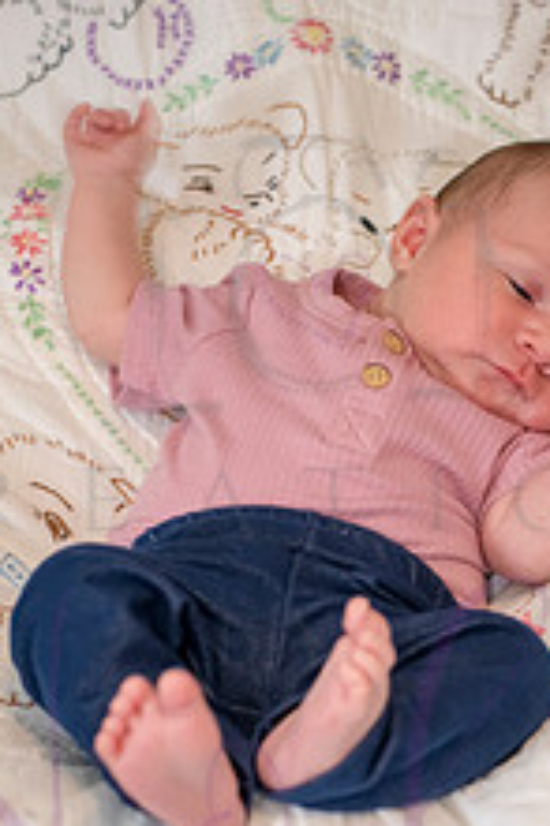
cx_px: 329
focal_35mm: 102
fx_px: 2341
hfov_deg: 13.4
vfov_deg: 19.9
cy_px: 632
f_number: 4
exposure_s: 1/60
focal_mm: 50
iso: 800
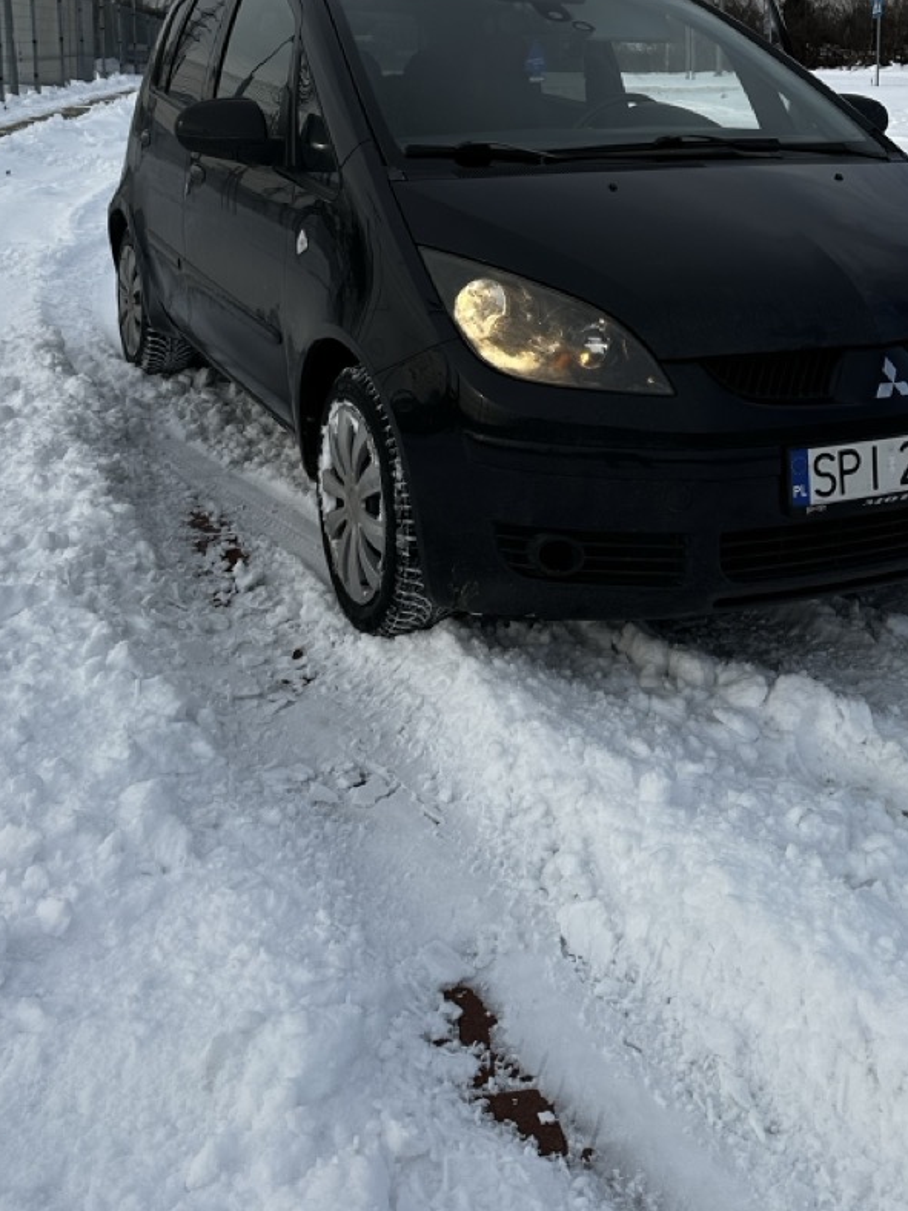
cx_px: 547
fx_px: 1364
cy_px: 252
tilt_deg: -8.2
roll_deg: +0.4
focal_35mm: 39
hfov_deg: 36.7
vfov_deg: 45.6
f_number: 1.78
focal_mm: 6.86
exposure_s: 1/4184
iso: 80
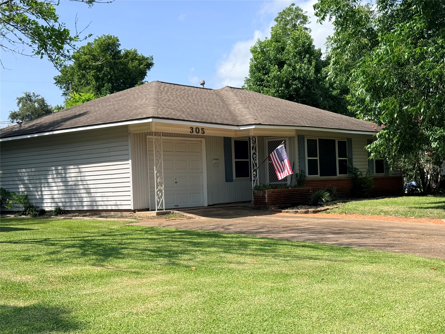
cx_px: 222
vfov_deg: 30.3
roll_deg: +1.0
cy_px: 167
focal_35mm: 48
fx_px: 617
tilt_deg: +1.5
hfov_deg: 39.7
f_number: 1.78
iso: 80
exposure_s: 1/4587
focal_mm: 6.76
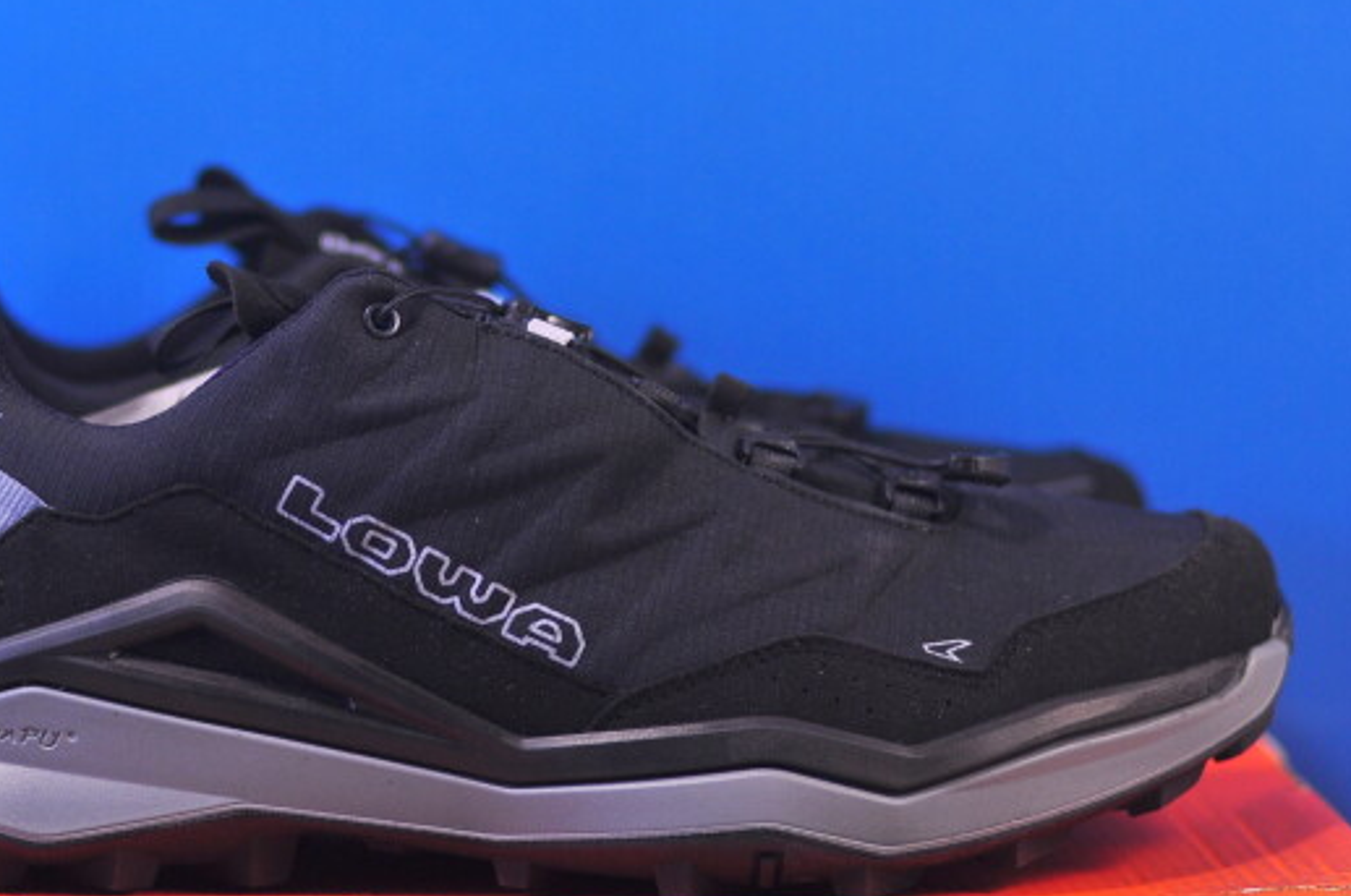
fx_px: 4346
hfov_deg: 17.6
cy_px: 346
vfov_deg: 11.8
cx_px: 489
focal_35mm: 116
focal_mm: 50
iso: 250
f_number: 2.2
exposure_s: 1/320
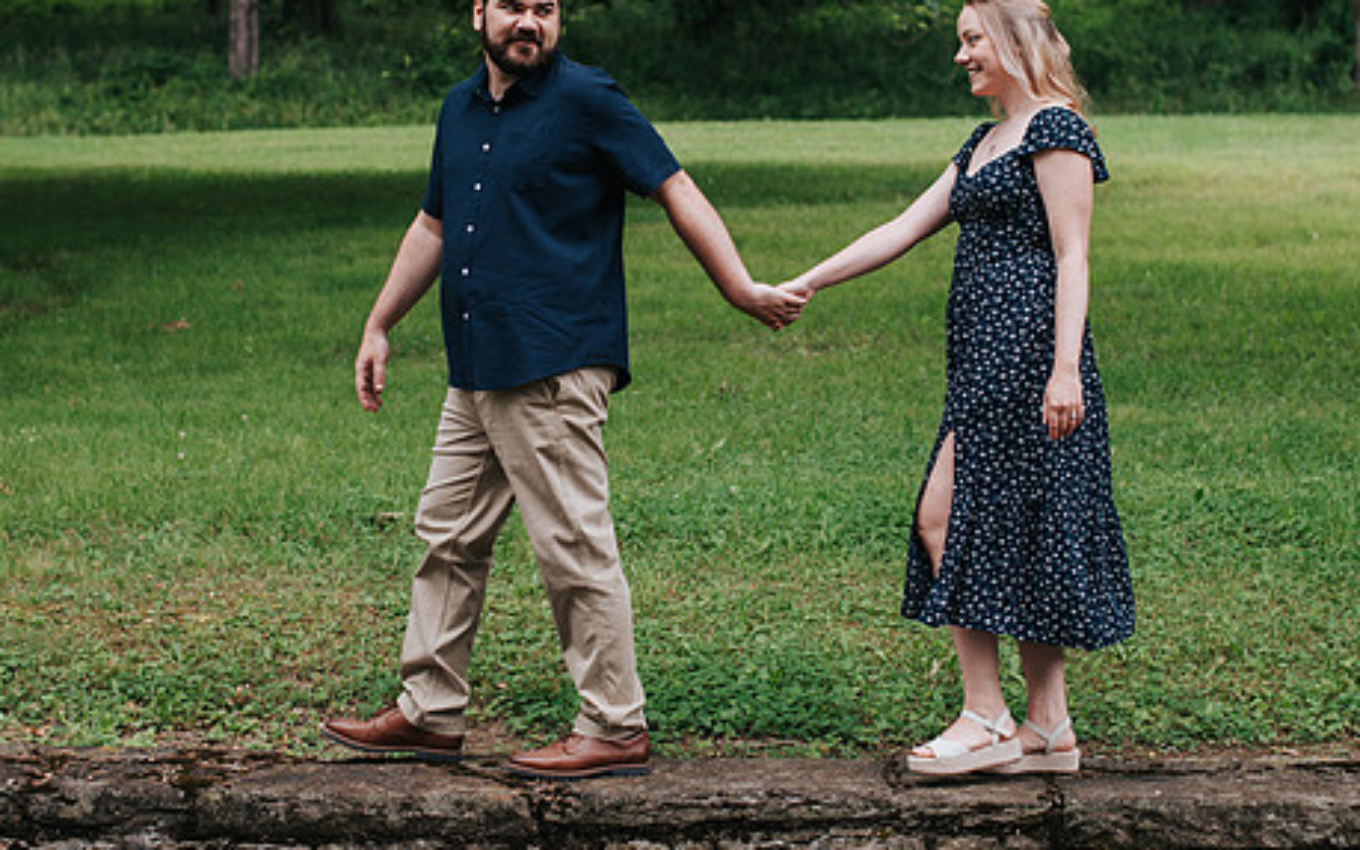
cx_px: 596
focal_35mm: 77
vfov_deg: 16.9
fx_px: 2854
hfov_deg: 26.8
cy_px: 284
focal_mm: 50
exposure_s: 1/400
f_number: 3.2
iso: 280
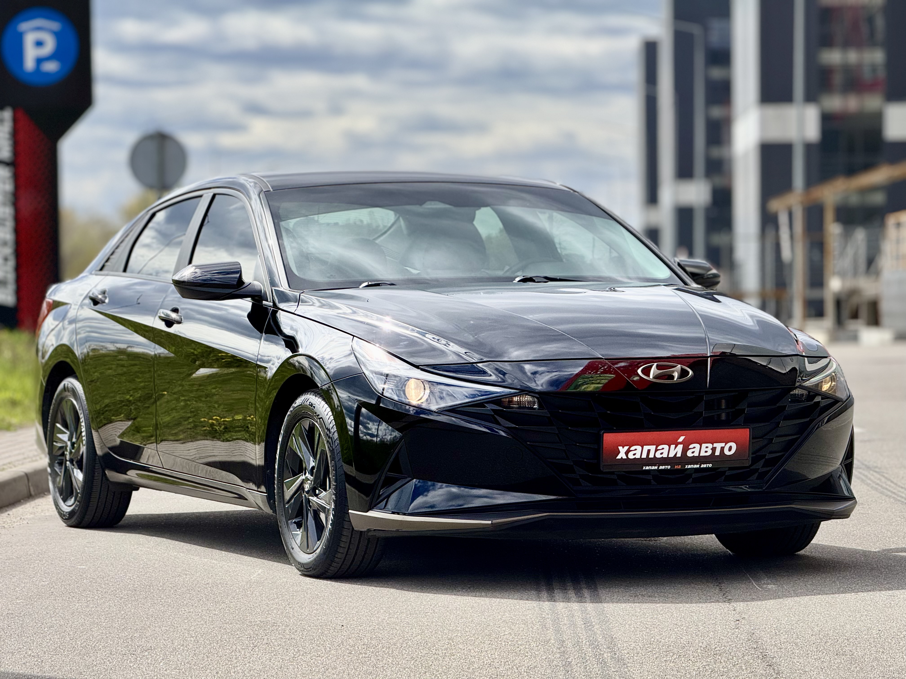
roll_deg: +0.8
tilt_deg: -0.6
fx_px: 3141
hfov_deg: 16.4
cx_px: 453
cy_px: 340
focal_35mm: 120
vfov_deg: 12.3
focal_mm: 15.66
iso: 50
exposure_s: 1/1730
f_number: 2.8
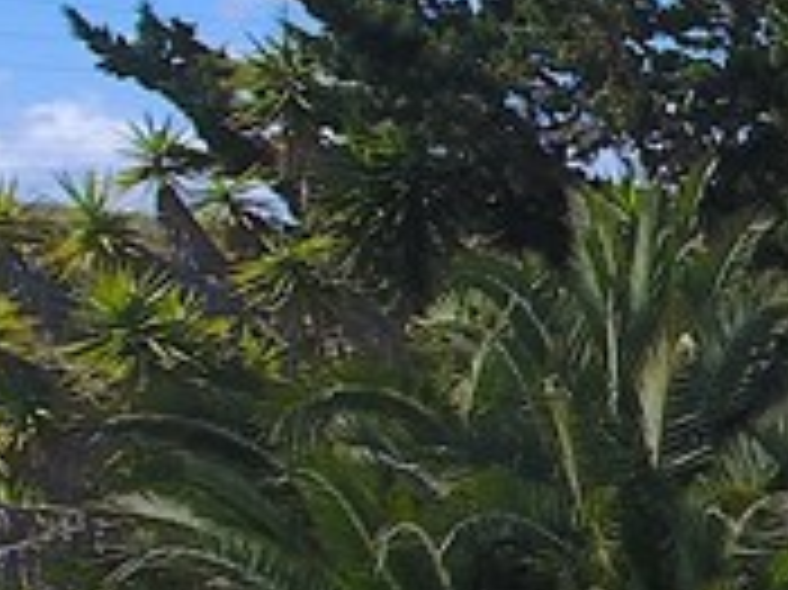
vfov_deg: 12.6
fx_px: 2662
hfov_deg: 12.0
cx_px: 2107
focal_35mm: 117
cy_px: 266
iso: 100
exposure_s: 1/899
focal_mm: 3.61
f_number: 2.8
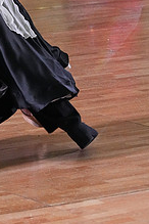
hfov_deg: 4.5
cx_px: -43
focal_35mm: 307
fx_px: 1906
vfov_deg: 6.7
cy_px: -54
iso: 10000
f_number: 5.6
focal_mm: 116
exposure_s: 1/400
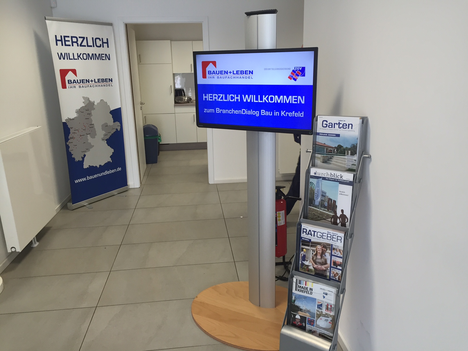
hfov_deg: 61.7
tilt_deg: -15.2
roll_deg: +0.9
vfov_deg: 48.2
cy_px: 176
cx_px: 234
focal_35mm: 29
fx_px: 392
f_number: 2.2
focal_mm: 4.15
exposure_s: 1/33
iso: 32
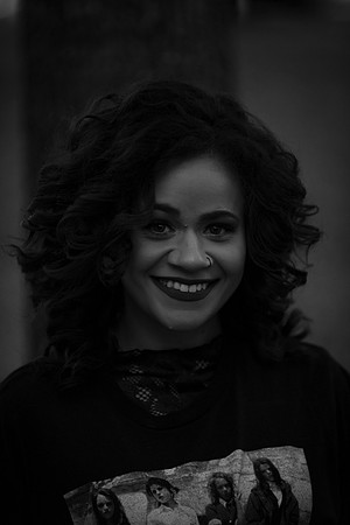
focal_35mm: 150
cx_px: 175
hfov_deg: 9.1
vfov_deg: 13.7
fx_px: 2187
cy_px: 262
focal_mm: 150
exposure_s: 1/250
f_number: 2.8
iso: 2000
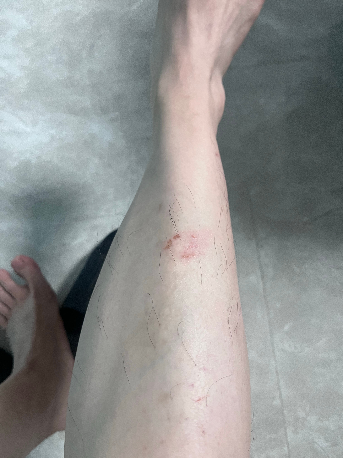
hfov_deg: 53.1
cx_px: 172
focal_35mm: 26
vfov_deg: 67.3
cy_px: 229
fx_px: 344
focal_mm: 5.1
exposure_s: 1/60
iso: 320
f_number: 1.6
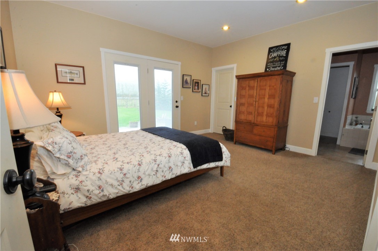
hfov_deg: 100.5
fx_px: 157
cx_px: 189
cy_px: 126
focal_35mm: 15
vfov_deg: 77.1
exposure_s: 1/6
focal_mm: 10
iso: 1250
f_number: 22
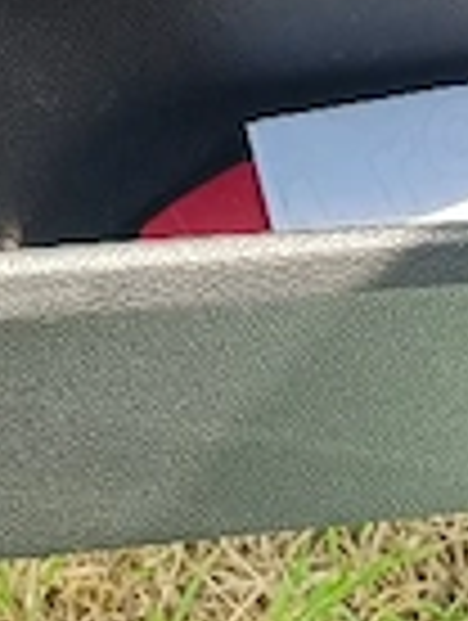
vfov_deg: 11.2
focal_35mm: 139
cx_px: 387
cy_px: -990
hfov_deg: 10.7
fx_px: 2498
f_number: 1.88
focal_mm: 5.59
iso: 50
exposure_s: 1/179
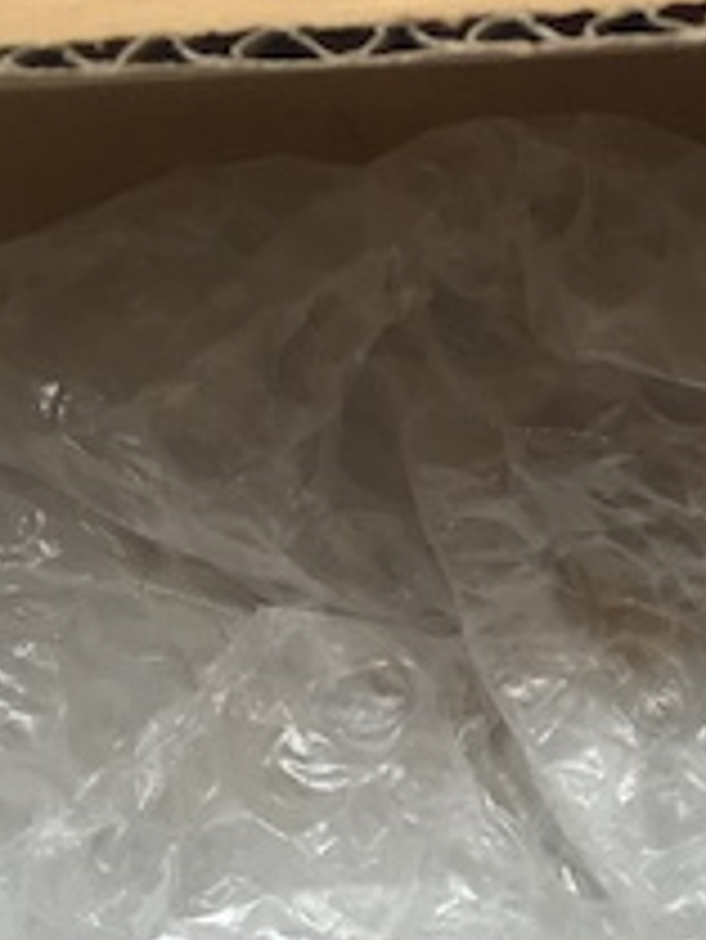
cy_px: 1219
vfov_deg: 16.7
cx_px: 1057
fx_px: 3015
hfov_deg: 12.7
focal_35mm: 111
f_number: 2.2
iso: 32
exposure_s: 1/100
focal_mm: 4.15
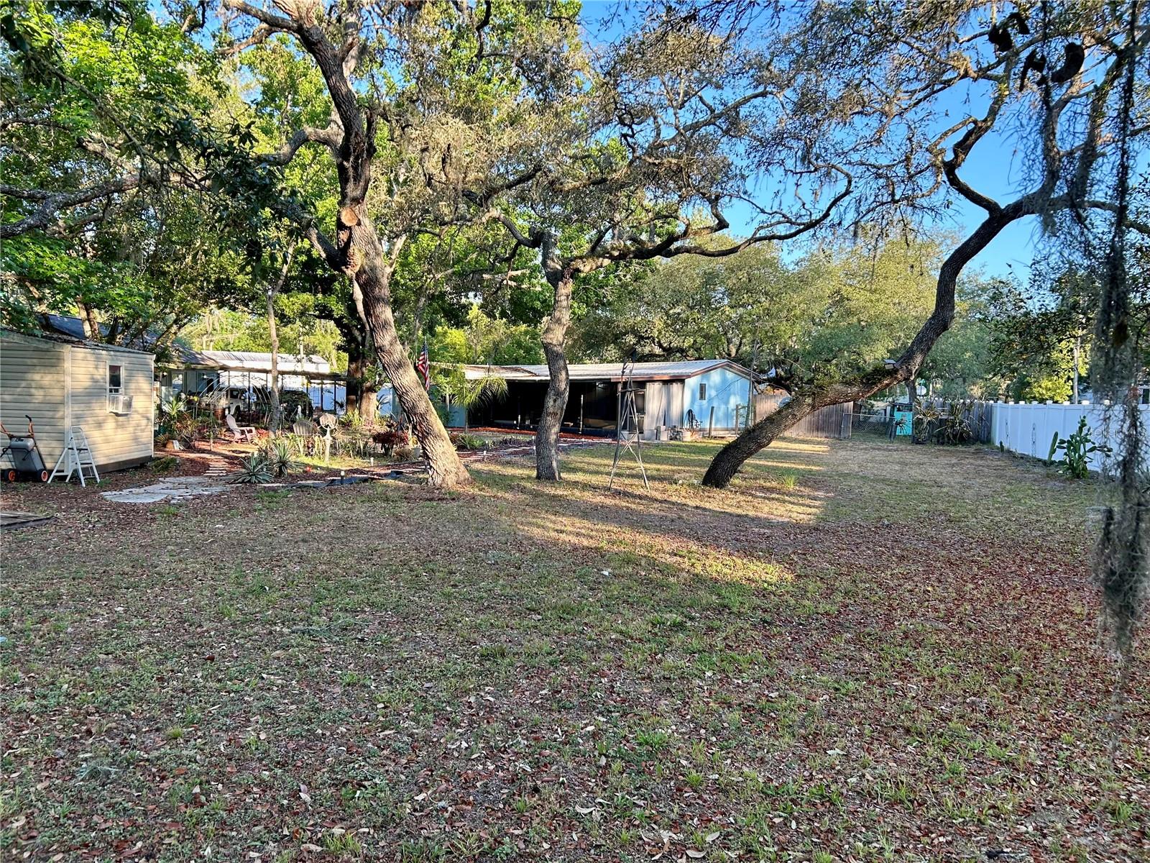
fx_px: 864
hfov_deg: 67.3
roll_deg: -1.3
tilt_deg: -4.0
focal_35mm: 26
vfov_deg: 53.1
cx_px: 575
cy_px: 432
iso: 50
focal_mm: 5.7
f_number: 1.5
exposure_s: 1/346
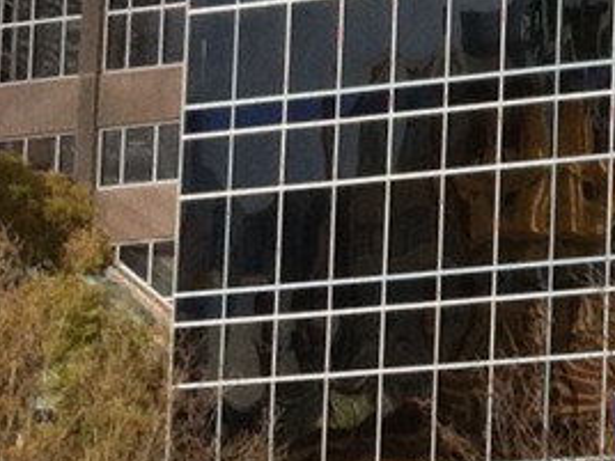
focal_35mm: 267
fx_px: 4744
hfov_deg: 6.6
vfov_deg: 5.5
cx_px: 1960
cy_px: -305
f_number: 2.8
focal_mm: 3.85
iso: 80
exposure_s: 1/702
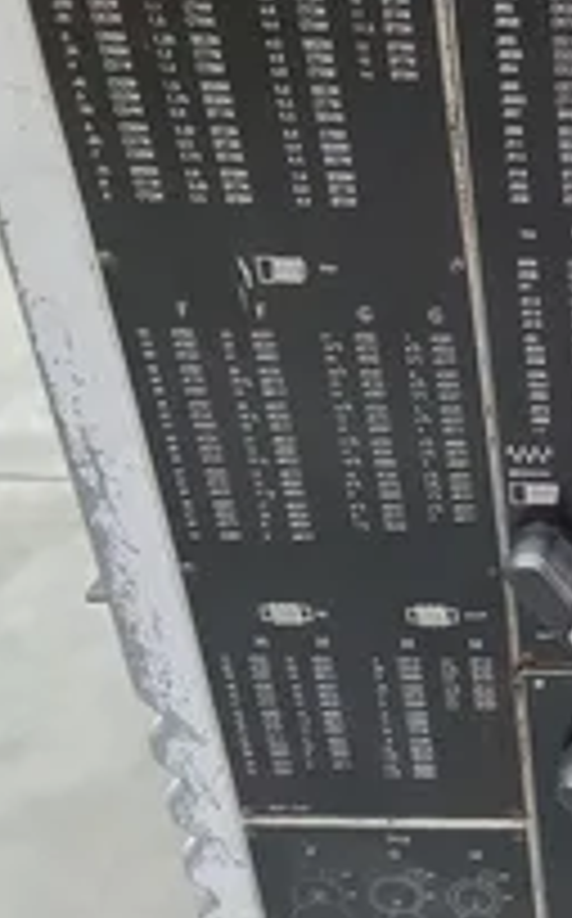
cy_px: 446
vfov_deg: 38.9
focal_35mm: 52
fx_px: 1301
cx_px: 806
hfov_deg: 21.6
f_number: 1.8
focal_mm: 7
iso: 640
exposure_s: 1/39
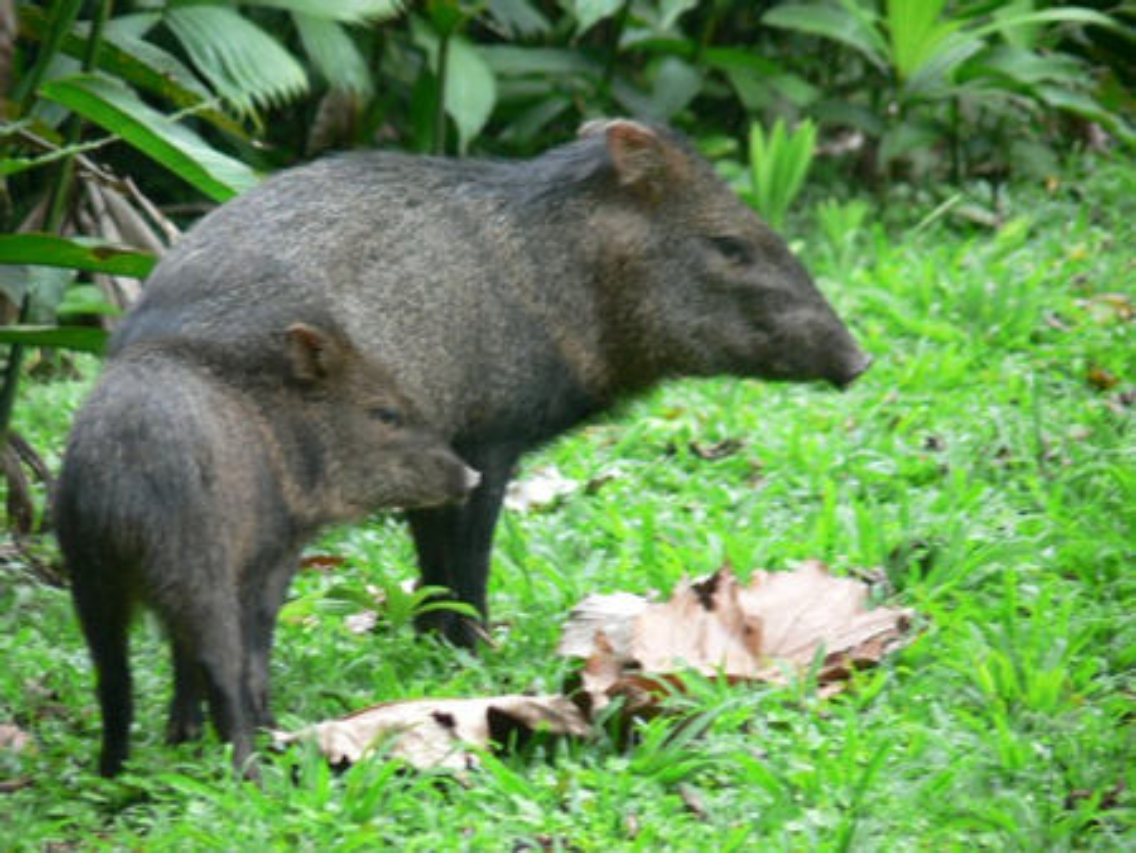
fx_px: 14185
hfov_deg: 4.6
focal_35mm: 432
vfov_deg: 3.4
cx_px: 568
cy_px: 426
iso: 150
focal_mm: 72
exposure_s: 1/30
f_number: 3.3
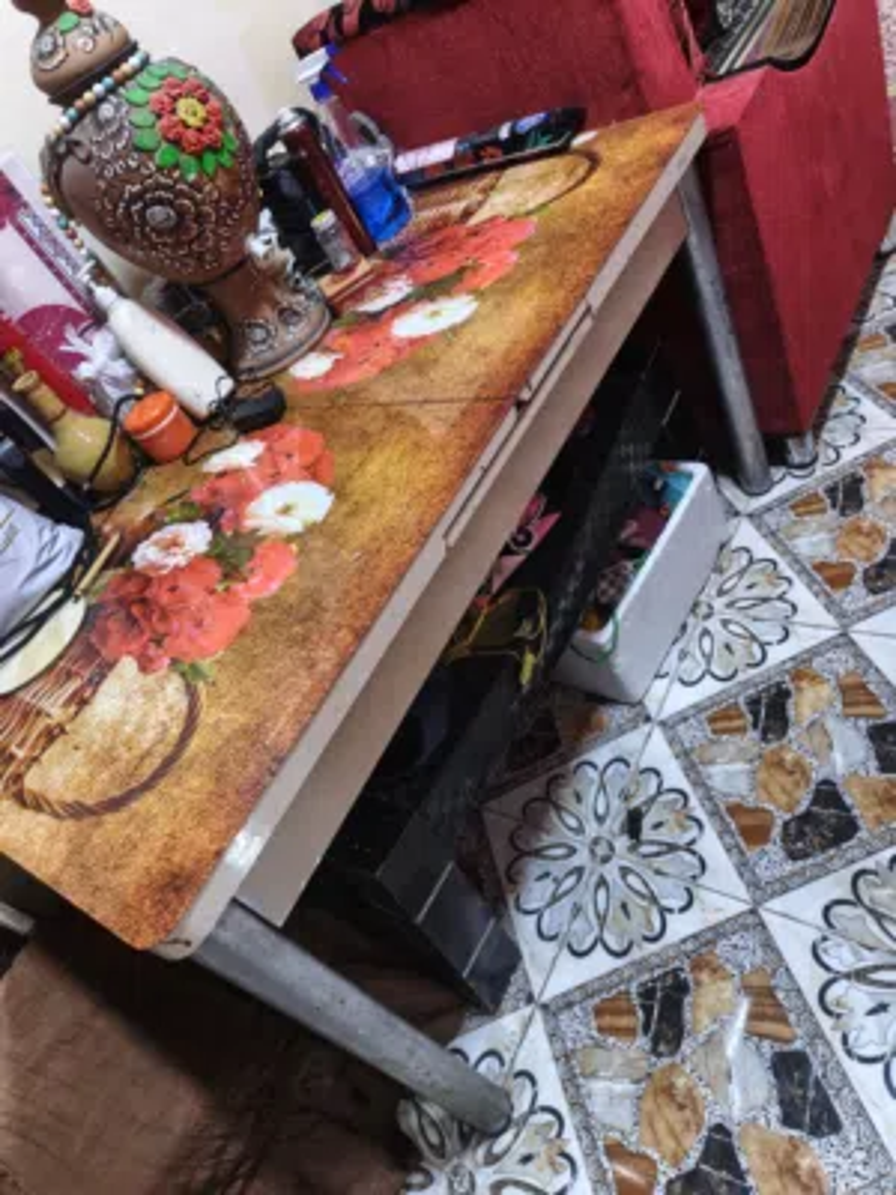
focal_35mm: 23
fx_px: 794
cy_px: 598
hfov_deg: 58.9
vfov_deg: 73.9
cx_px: 448
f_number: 1.8
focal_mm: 5.56
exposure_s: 1/60
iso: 504
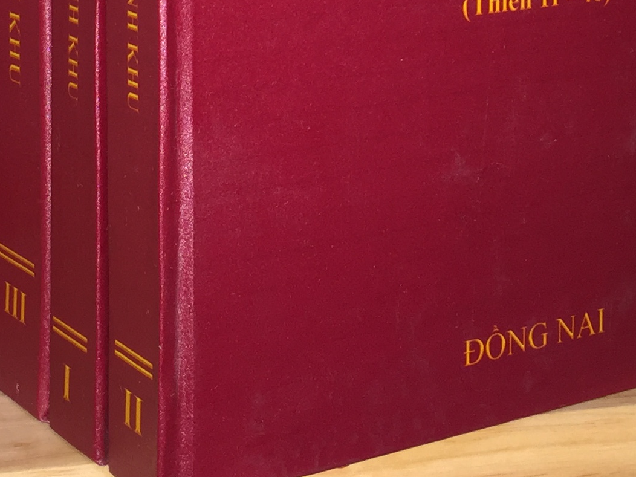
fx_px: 1654
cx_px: 287
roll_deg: -3.4
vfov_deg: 15.5
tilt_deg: -5.0
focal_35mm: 90
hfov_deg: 21.8
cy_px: -176
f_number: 2.2
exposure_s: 1/20
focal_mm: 4.15
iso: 32
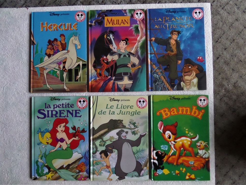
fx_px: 171
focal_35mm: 24
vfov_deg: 56.8
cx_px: 123
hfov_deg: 71.6
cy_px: 92
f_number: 3.2
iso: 480
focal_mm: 4
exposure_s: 1/30
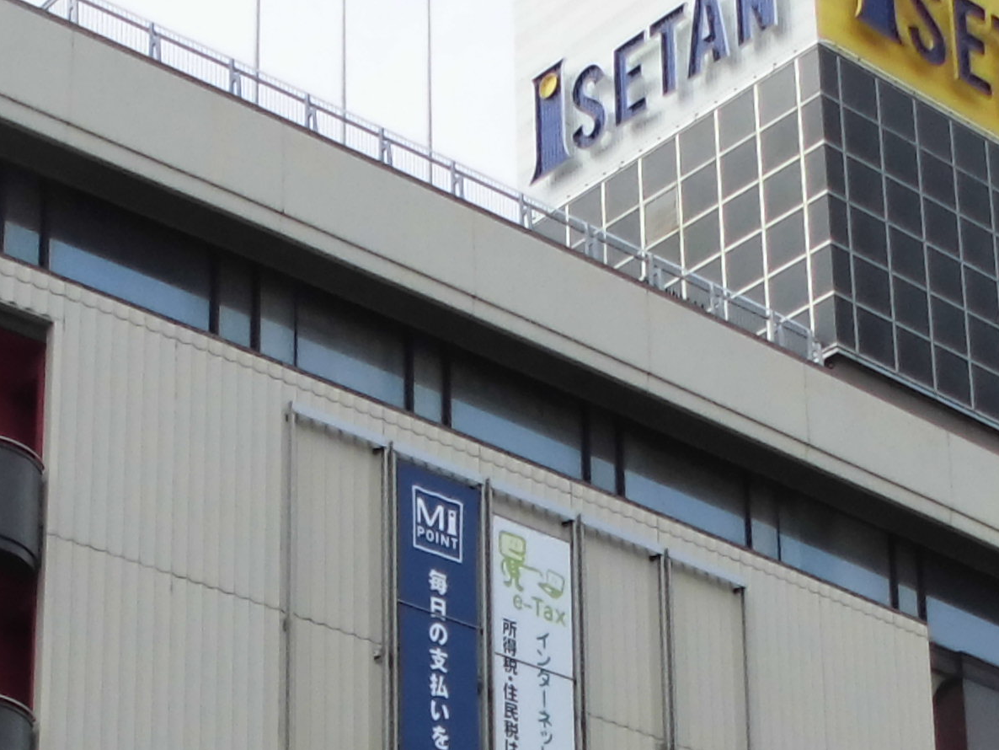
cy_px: 1152
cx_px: 307
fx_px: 2915
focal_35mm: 101
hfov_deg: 19.4
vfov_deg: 13.7
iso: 100
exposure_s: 1/640
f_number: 3.5
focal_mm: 4.6
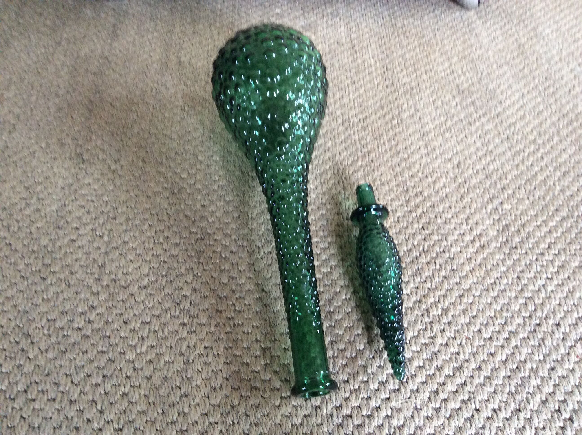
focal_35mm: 32
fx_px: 537
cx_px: 291
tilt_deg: -51.5
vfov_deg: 44.1
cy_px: 218
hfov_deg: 56.9
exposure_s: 1/25
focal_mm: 3.3
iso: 200
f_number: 2.4
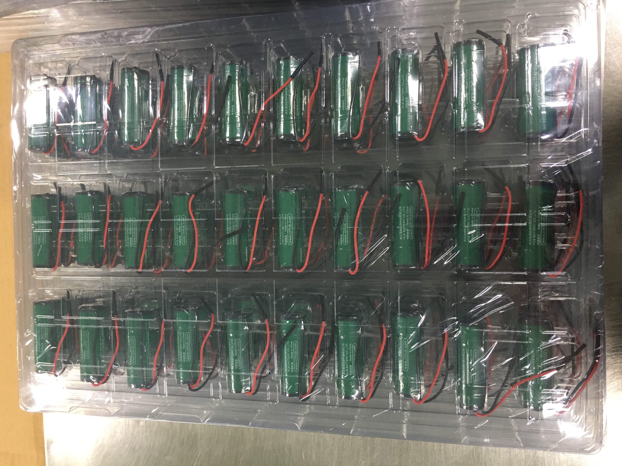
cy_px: 233
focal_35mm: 29
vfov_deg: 48.2
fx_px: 521
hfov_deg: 61.7
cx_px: 311
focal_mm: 4.15
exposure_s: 1/17
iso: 80
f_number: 2.2
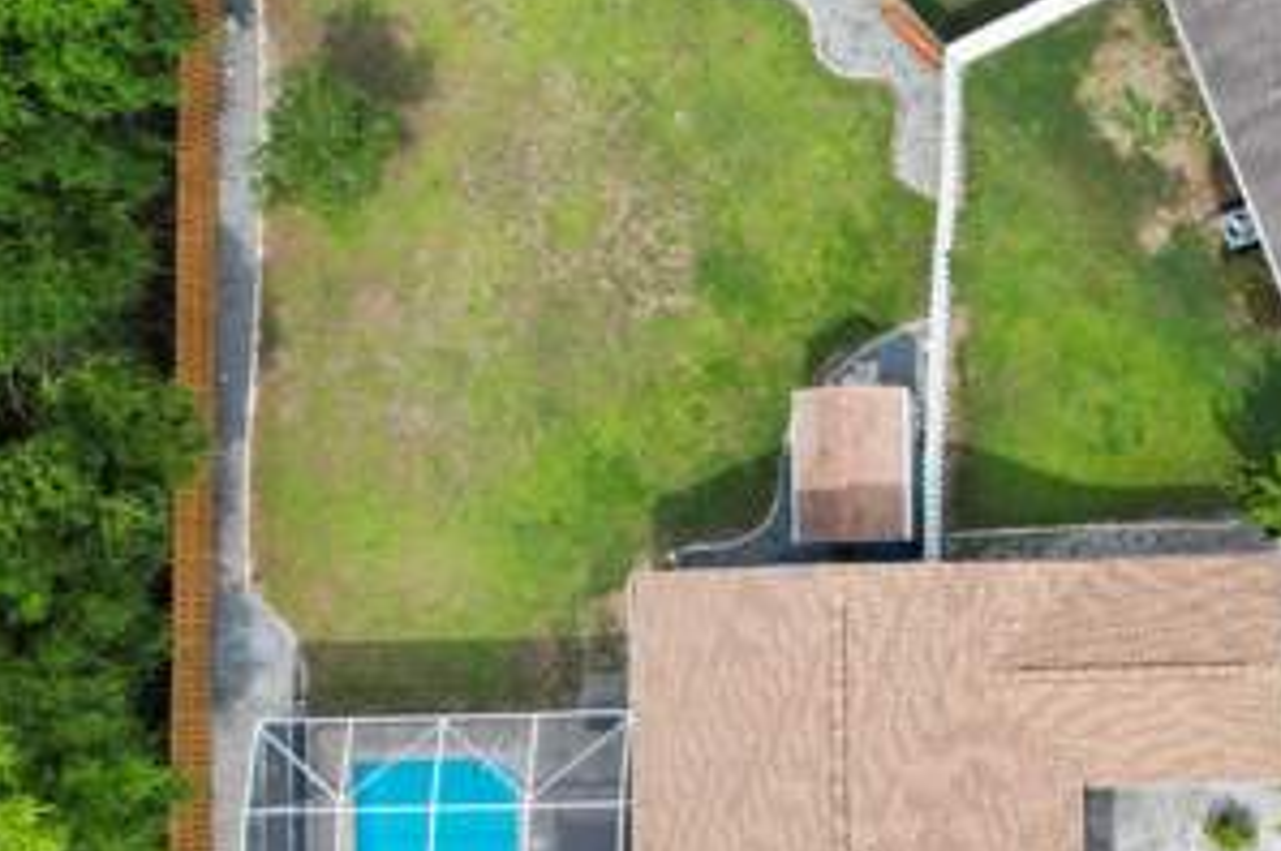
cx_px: 1431
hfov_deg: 30.2
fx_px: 2097
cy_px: 499
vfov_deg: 22.9
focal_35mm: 59
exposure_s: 1/640
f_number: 2.8
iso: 100
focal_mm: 8.38
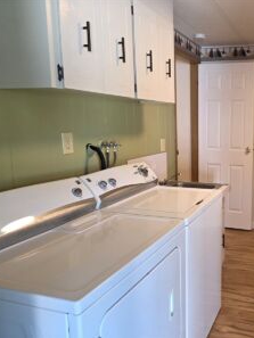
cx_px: 220
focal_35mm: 31
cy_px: 168
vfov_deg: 58.3
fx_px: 303
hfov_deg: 42.4
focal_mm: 6.3
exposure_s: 1/120
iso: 200
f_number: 1.7
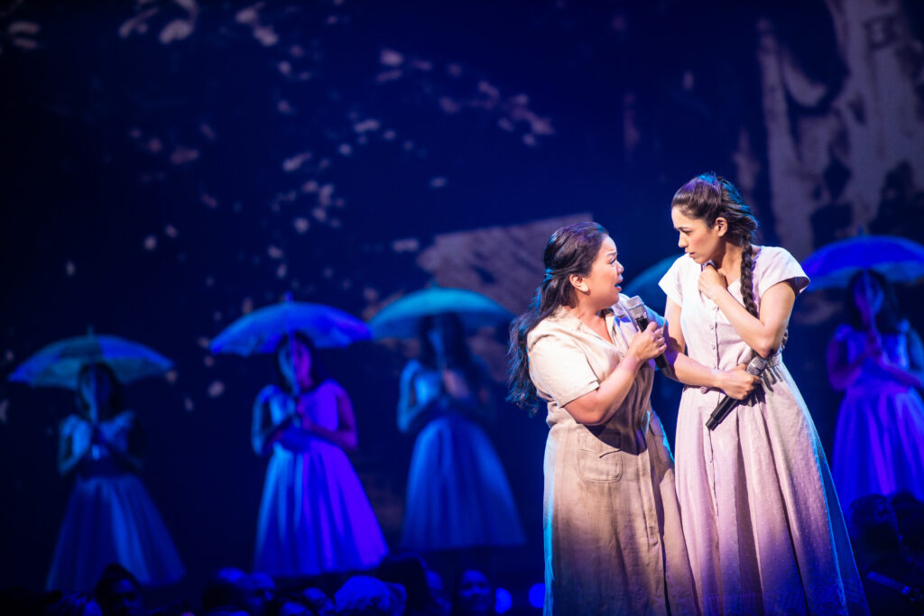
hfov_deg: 10.3
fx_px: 5134
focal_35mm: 200
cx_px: 462
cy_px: 308
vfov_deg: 6.9
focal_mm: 200
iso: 640
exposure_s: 1/320
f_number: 2.8
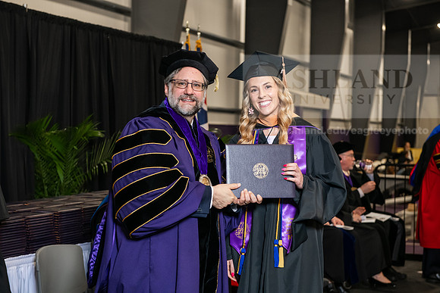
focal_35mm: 70
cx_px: 220
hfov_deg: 28.8
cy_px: 146
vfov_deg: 19.5
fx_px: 856
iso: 2000
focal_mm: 70
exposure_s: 1/200
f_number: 5
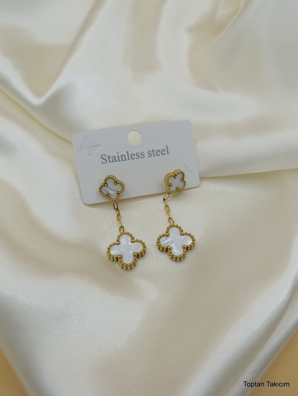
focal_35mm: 23
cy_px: 198
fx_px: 263
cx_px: 149
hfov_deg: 59.0
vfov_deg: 73.8
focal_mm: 6.11
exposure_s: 1/305
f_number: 1.65
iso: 50
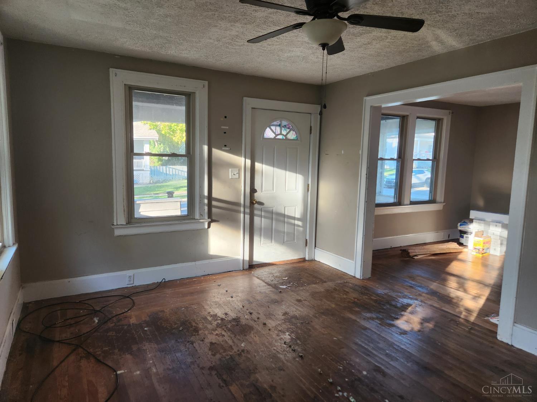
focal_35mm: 23
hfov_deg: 73.9
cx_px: 268
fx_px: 357
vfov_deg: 58.9
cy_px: 201
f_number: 1.8
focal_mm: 5.4
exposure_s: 1/180
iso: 200
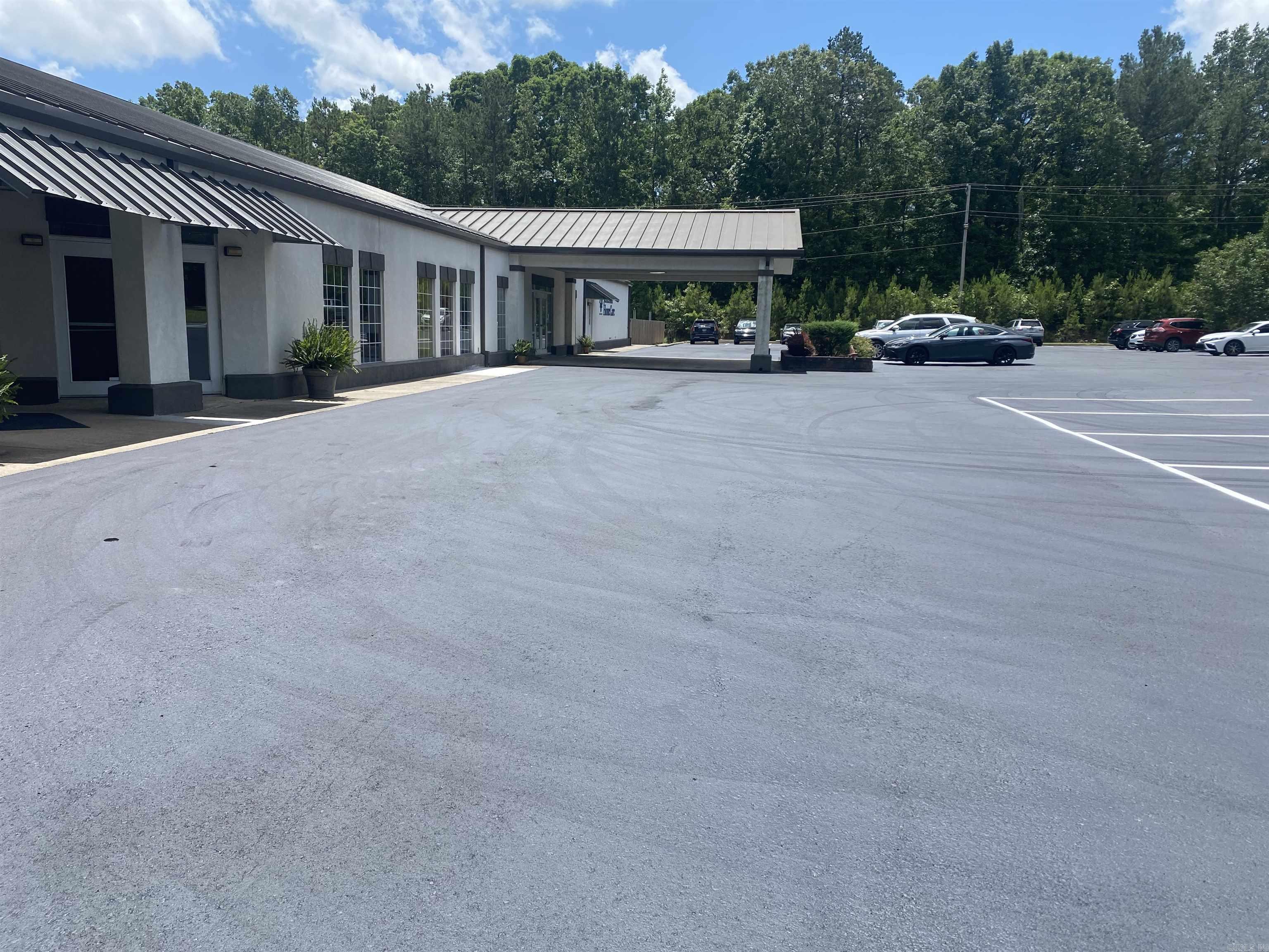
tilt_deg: -10.4
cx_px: 634
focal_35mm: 26
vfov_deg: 53.1
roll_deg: -1.0
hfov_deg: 67.3
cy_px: 476
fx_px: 953
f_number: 1.8
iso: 32
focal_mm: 4.25
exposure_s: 1/2625
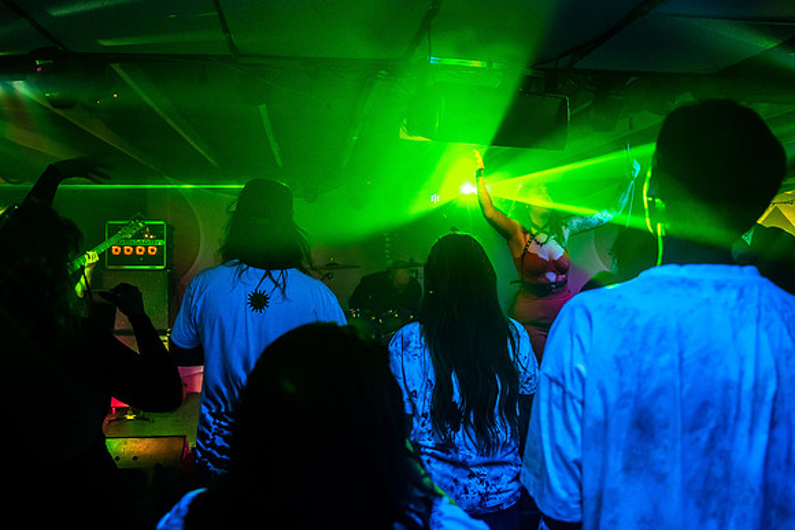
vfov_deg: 42.4
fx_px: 683
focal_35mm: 31
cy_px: 277
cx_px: 382
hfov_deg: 60.4
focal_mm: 24
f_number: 2.8
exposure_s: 1/250
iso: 3200
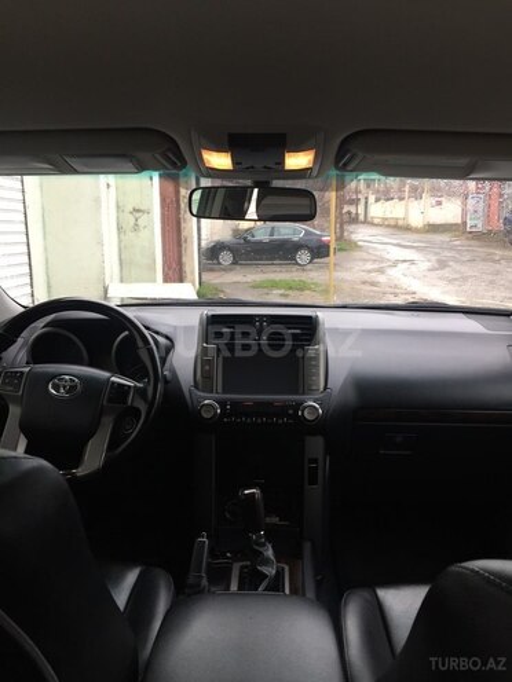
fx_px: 572
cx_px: 256
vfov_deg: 61.7
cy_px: 341
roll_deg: +0.8
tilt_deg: -10.0
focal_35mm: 29
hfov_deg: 48.2
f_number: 2.2
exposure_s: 1/50
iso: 40
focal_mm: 4.15
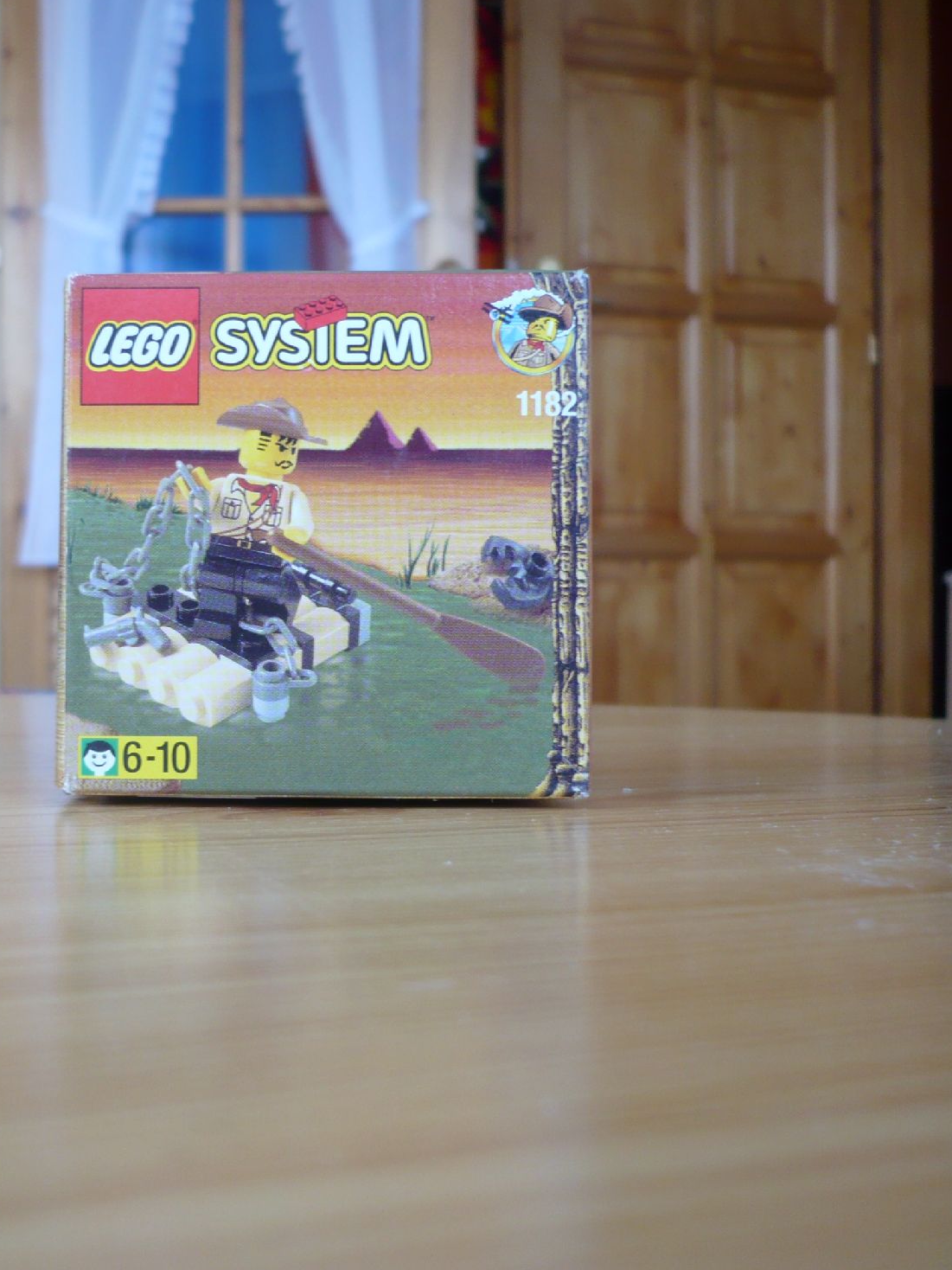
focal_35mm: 47
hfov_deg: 30.3
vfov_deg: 40.4
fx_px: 1723
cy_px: 636
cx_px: 217
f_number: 2.8
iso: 100
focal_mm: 5.8
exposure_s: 1/25
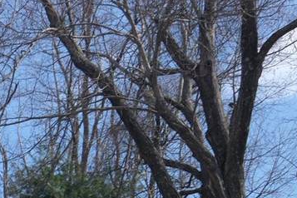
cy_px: 312
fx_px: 916
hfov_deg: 16.0
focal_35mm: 111
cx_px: -215
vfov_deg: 11.7
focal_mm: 20.9
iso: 160
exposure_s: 1/280
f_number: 7.1
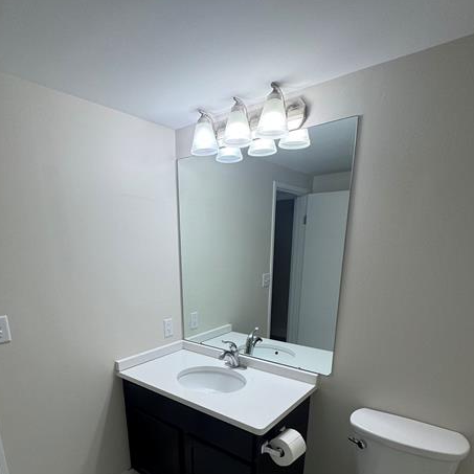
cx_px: 205
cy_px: 339
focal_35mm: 21
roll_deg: +1.2
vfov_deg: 68.7
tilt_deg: -17.1
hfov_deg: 71.8
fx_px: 325
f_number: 2.2
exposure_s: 1/120
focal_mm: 2.22
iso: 100
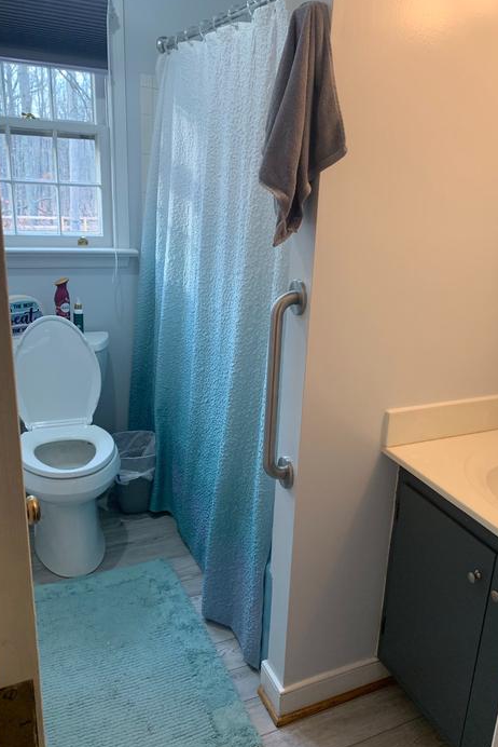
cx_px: 302
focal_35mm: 30
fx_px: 622
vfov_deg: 61.9
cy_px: 390
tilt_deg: -18.3
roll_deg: -3.6
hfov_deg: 43.4
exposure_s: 1/60
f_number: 1.8
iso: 80
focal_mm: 4.25
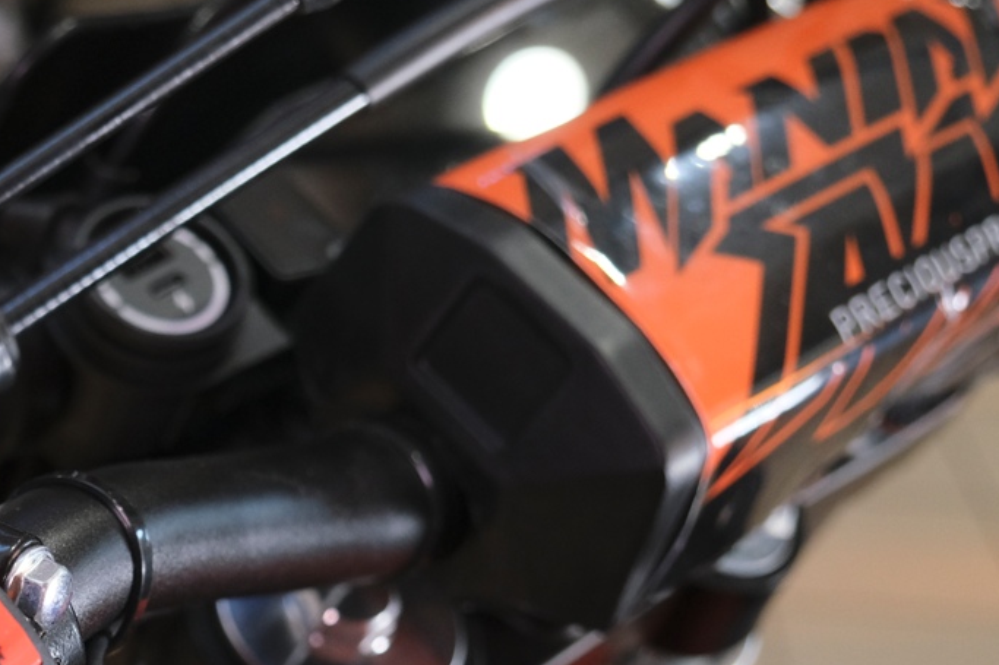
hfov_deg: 25.6
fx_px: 2081
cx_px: -13
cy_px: 594
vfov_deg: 17.9
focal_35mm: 75
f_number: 4
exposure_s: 1/200
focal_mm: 21.2
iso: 1250
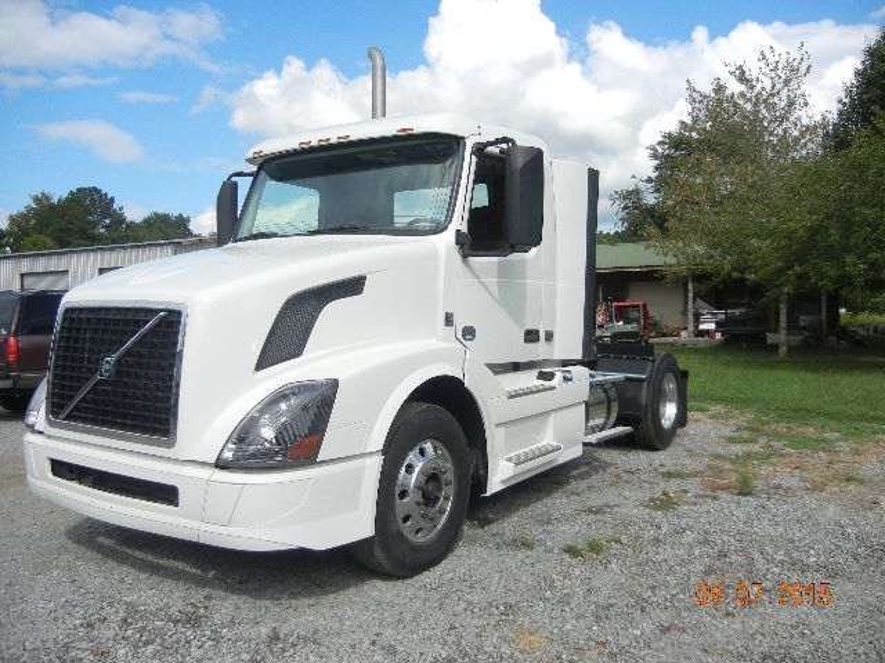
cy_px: 332
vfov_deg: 46.8
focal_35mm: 30
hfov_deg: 60.0
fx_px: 767
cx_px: 442
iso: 160
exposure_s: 1/395
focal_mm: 5.4
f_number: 7
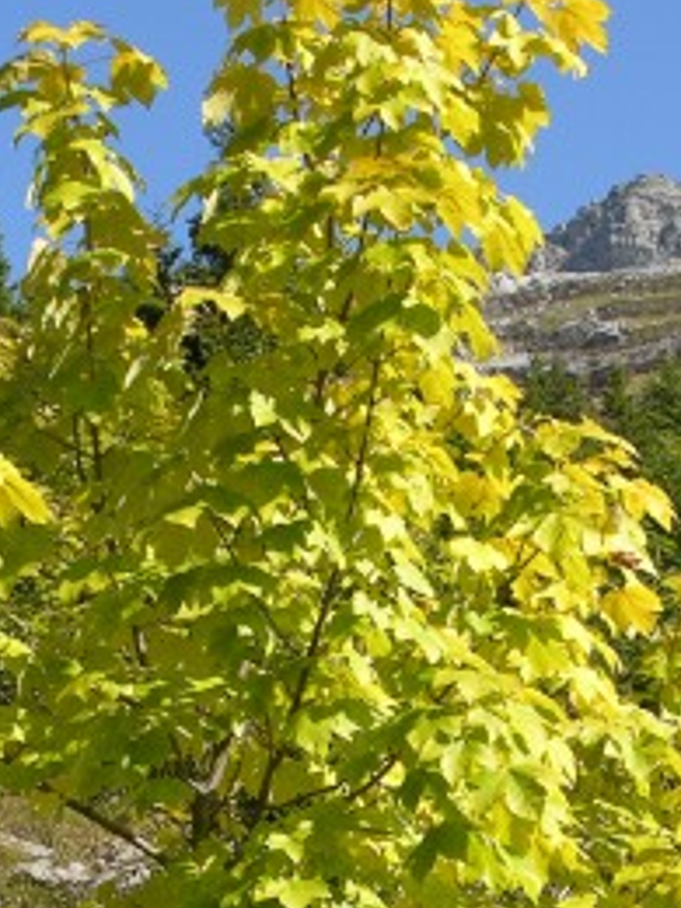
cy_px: 985
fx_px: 3567
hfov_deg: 10.9
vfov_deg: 14.2
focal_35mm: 136
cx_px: 293
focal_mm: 11.6
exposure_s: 1/157
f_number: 5.3
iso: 50
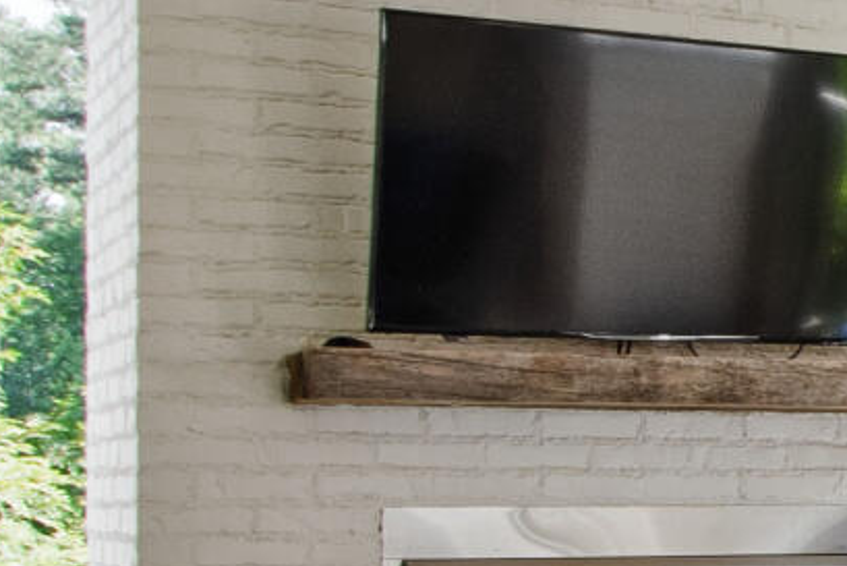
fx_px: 2589
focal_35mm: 110
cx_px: 2050
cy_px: 496
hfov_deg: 13.4
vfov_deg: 12.4
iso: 100
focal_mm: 10
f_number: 8
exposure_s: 1/20
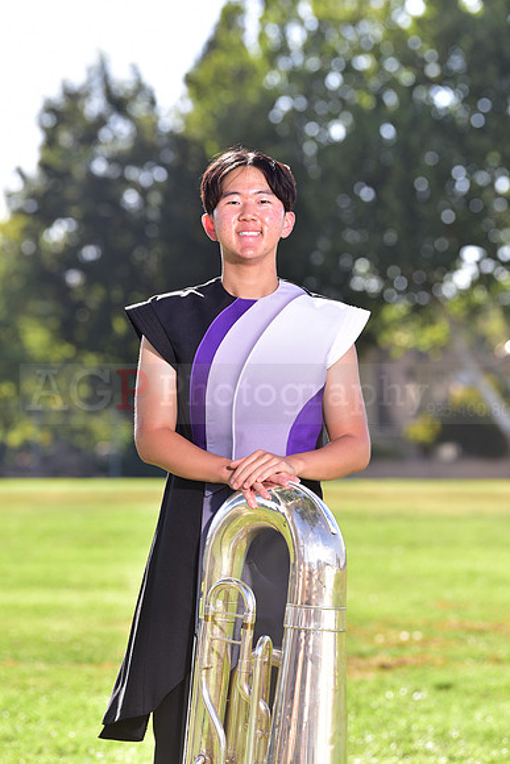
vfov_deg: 13.7
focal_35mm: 150
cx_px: 255
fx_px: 3185
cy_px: 382
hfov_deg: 9.2
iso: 100
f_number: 4.5
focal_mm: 150
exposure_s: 1/250
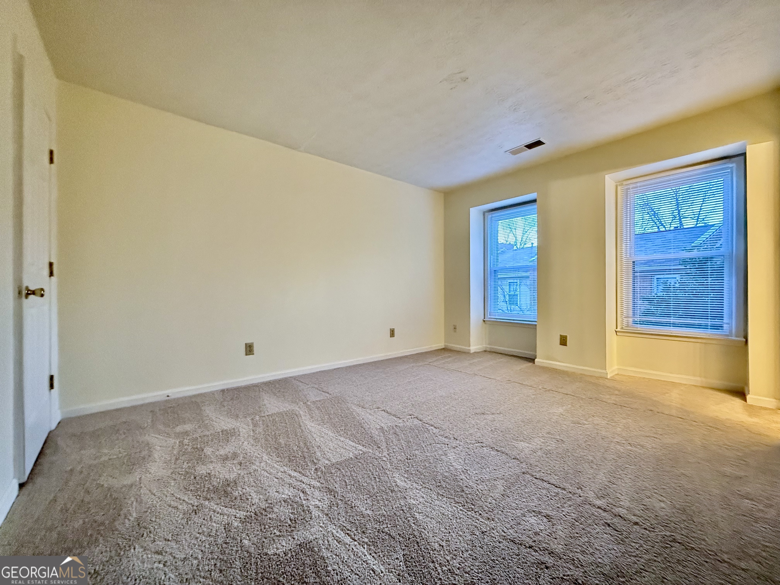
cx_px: 390
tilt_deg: +0.3
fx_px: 315
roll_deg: +0.5
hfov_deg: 102.1
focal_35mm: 14
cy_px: 292
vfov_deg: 85.7
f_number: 2.2
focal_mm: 2.22
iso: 1000
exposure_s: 1/40
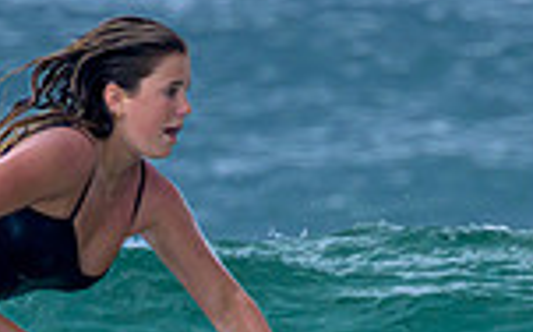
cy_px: 487
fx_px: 33561
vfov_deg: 0.6
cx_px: 304
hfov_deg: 0.9
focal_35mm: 2313
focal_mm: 560
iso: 1250
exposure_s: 1/2000
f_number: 8
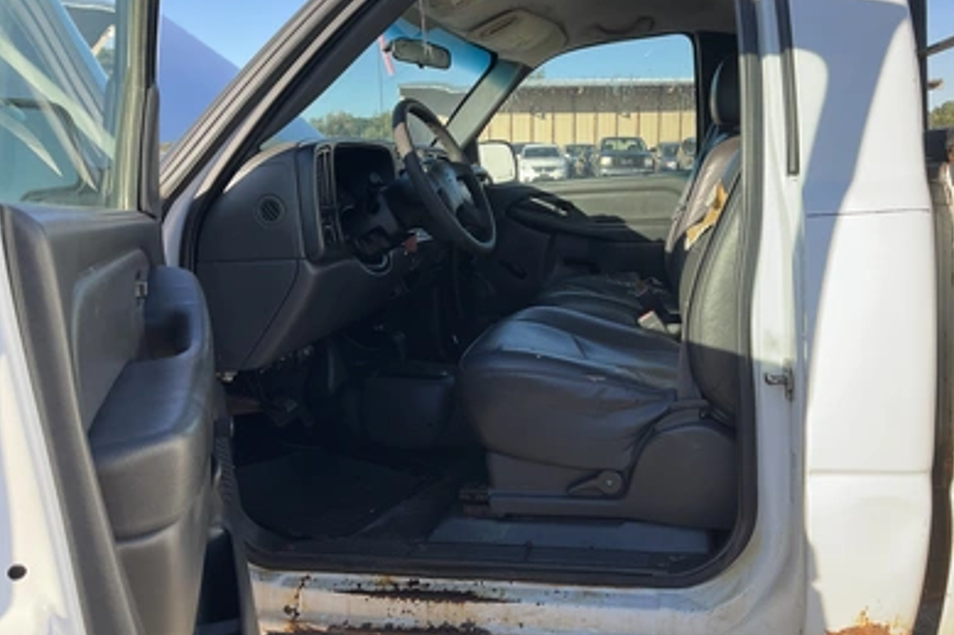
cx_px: 488
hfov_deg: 60.3
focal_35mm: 31
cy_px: 314
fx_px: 821
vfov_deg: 42.3
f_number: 1.8
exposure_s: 1/574
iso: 25
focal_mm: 3
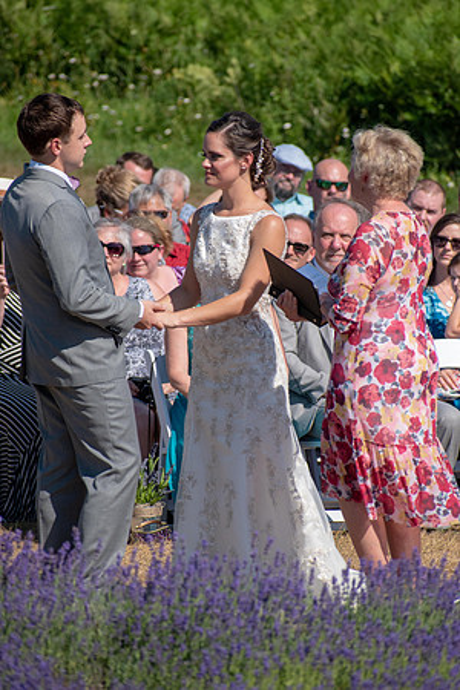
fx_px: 6899
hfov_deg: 3.8
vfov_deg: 5.7
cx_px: 230
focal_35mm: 360
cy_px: 345
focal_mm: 240
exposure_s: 1/2000
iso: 400
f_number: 6
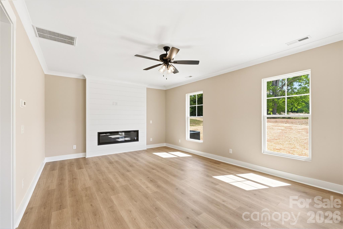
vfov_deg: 81.3
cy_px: 114
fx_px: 133
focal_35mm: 14
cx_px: 172
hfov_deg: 104.2
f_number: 10
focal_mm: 14
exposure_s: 1/8
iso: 100
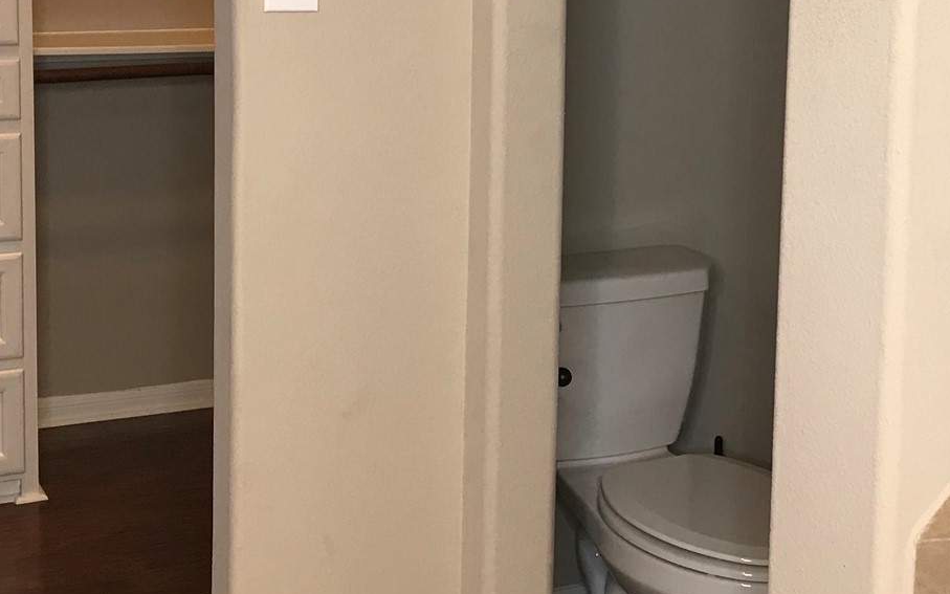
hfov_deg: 30.6
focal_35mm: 67
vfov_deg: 19.2
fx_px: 1735
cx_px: 502
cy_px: 89
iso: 25
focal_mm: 3.99
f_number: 1.8
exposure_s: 1/30
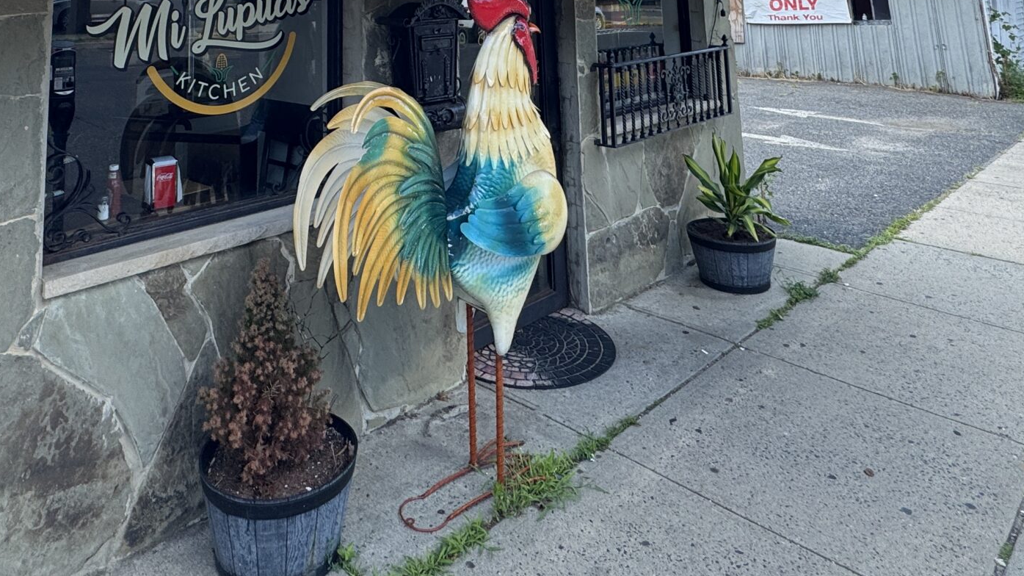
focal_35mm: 28
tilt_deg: +7.6
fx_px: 760
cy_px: -116
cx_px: 407
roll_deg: +1.2
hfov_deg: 67.2
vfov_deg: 33.6
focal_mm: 2.22
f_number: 2.2
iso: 40
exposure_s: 1/347
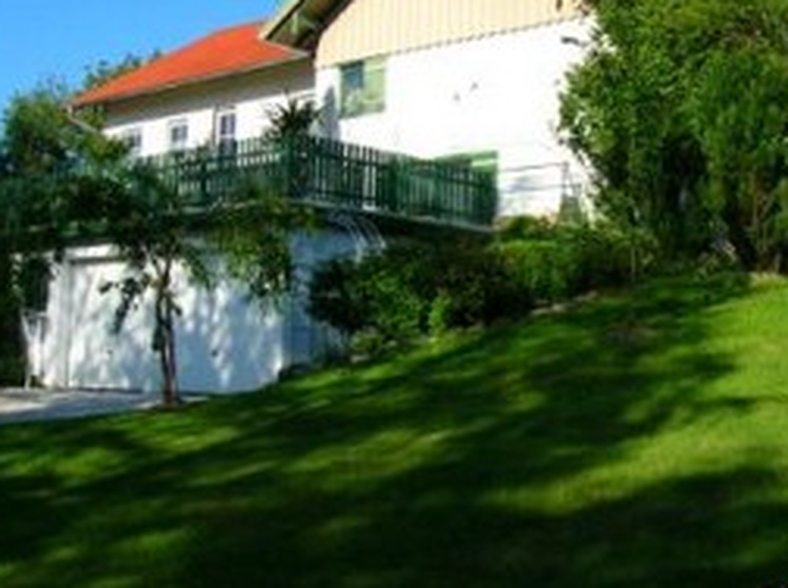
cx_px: 582
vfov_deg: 26.9
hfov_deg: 34.9
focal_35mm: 54
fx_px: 1227
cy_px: 242
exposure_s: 1/357
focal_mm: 5.7
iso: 50
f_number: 4.9
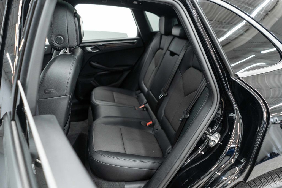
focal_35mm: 28
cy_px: 94
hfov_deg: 65.5
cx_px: 141
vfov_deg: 46.4
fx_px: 219
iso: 2000
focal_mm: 28
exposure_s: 1/50
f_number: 3.2
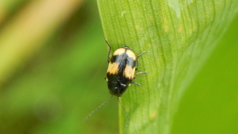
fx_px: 909
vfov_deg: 8.4
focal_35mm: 144
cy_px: 78
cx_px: 119
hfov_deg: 14.9
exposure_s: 1/80
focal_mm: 23.4
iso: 400
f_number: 4.8
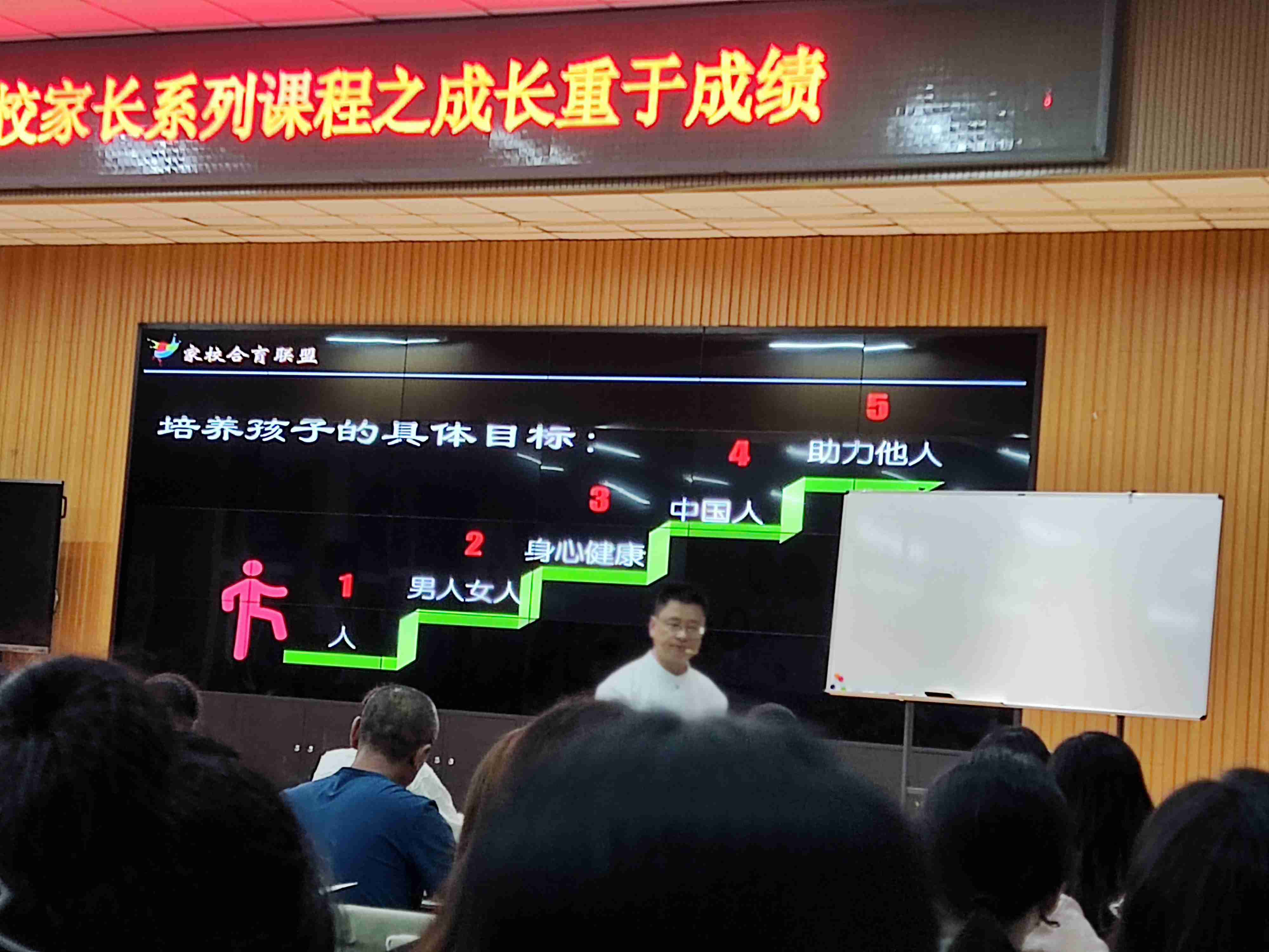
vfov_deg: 19.4
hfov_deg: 25.7
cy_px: 476
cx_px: 634
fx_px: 2786
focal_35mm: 76
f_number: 1.79
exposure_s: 1/50
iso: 171
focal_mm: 4.71
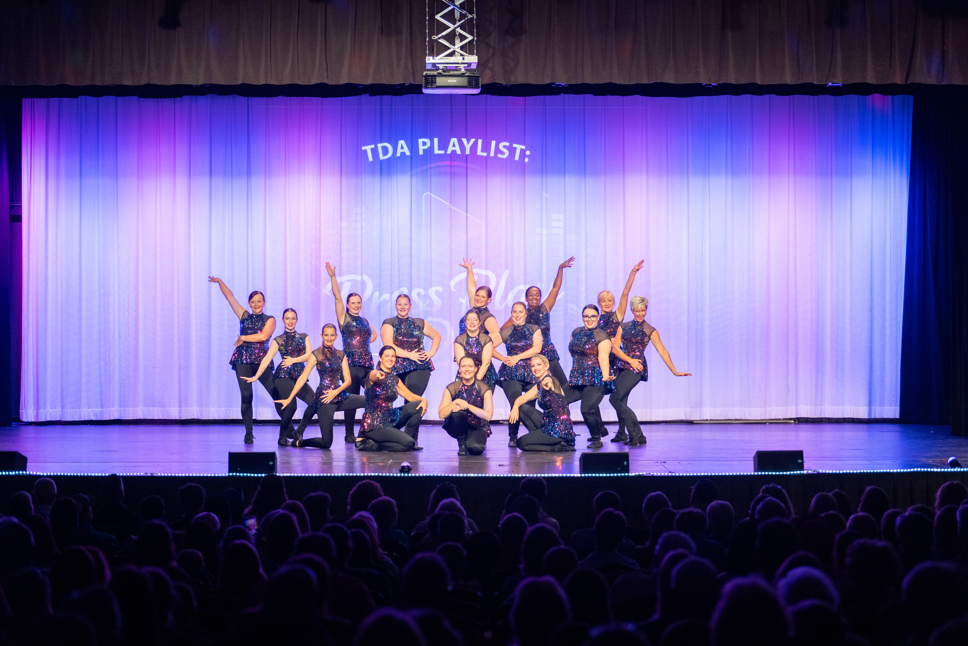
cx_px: 484
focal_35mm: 92
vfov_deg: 14.9
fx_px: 2474
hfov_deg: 22.1
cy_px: 323
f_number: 2.8
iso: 1250
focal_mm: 92
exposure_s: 1/250
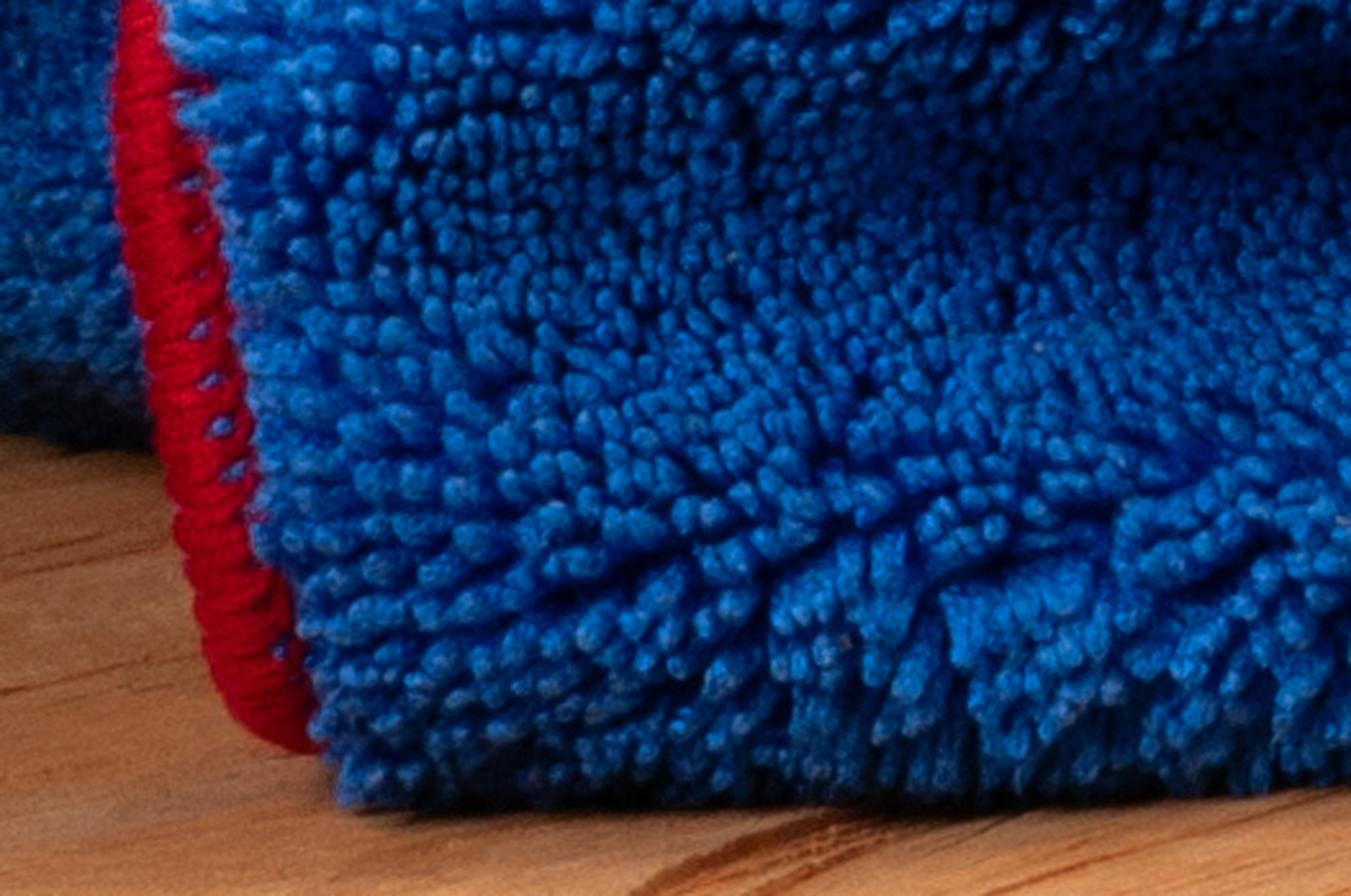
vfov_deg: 1.1
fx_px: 46799
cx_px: 3559
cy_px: -1714
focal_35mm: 1249
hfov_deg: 1.6
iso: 200
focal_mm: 105
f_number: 16
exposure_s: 1/160
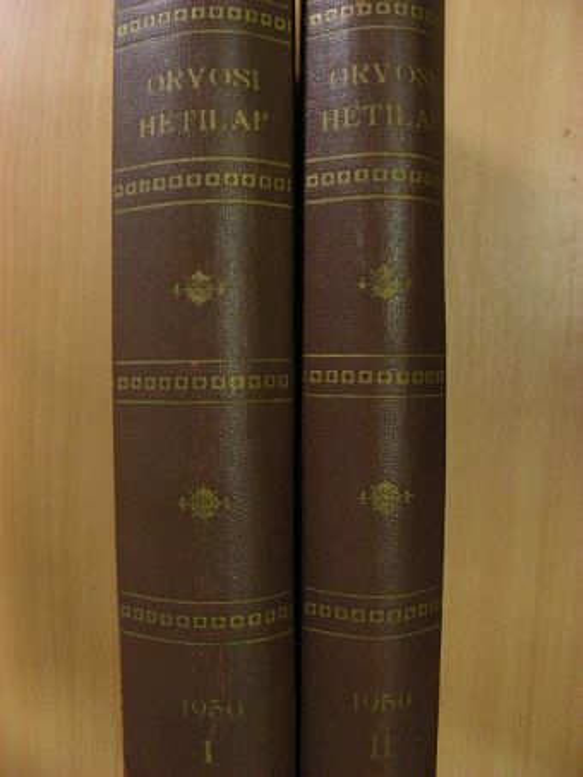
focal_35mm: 38
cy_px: 388
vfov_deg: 49.0
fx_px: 853
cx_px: 292
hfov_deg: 37.7
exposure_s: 1/18.6
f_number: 3.5
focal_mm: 6.3
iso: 200
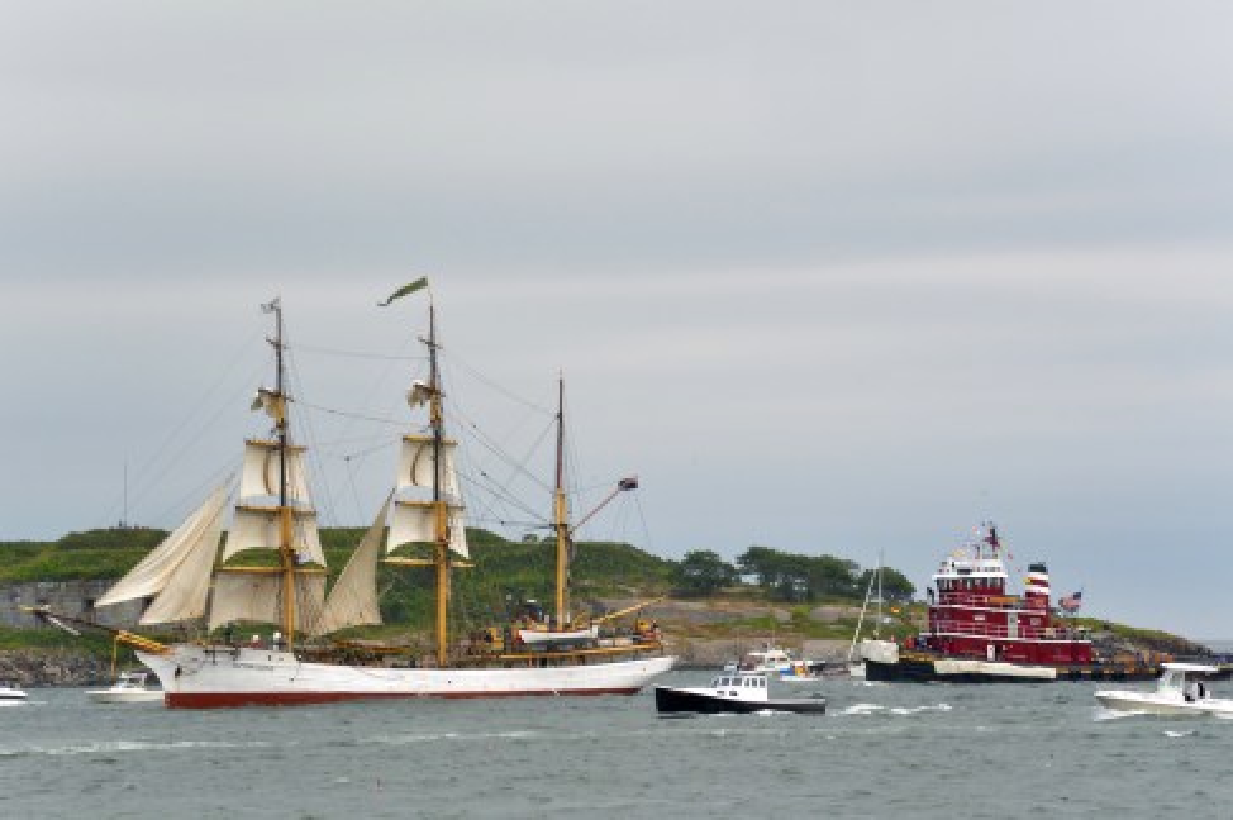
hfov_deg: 10.3
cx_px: 616
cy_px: 410
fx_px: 6845
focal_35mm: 200
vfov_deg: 6.9
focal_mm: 74.3
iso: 160
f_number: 8
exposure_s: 1/320
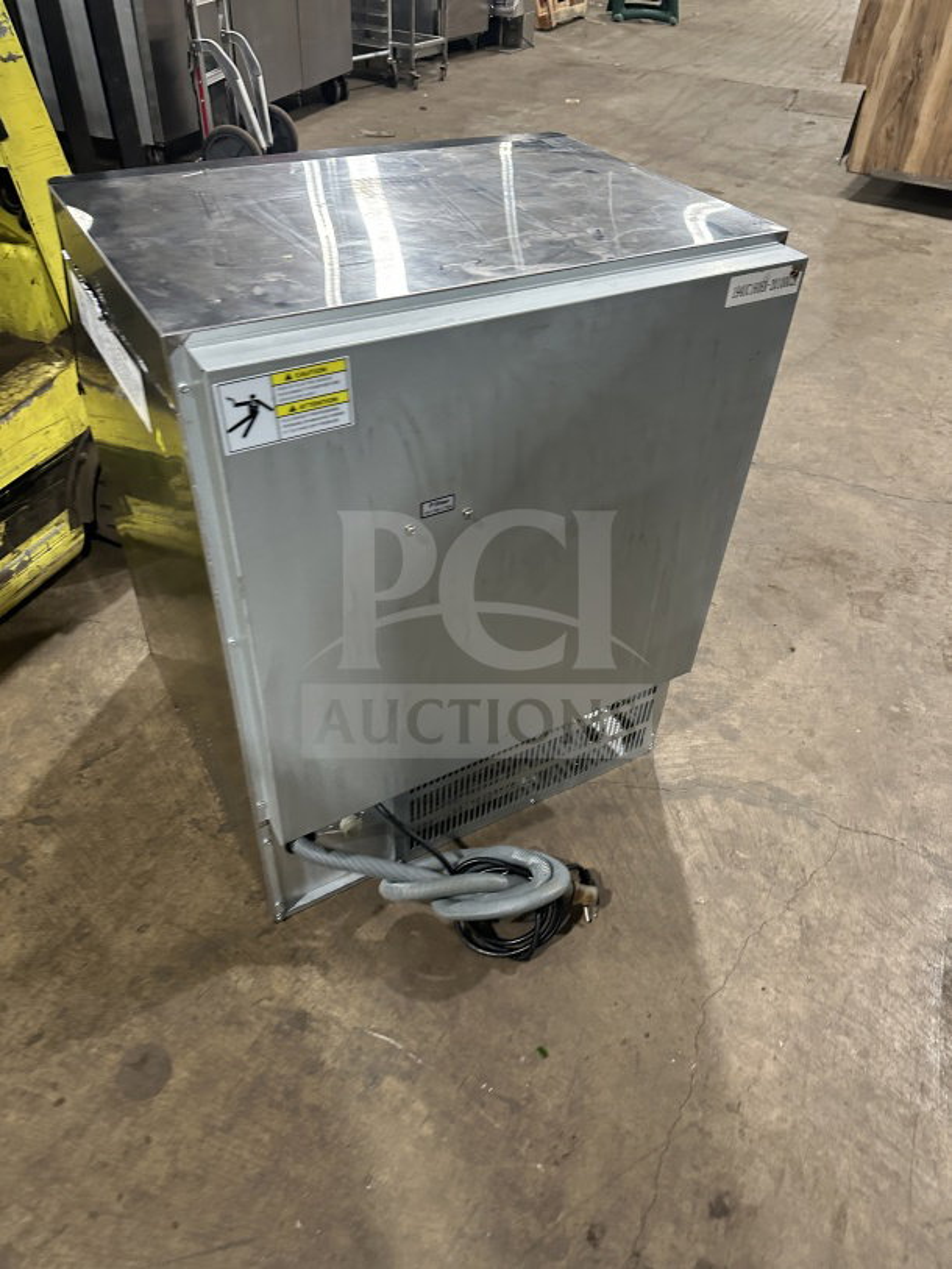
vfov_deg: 71.6
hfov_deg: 56.8
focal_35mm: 24
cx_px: 476
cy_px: 634
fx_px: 880
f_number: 1.78
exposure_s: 1/60
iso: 320
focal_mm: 6.86
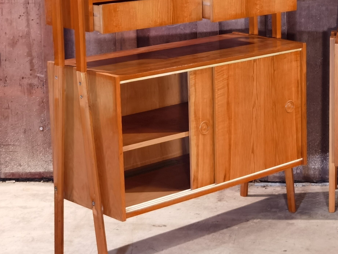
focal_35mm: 97
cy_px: 26
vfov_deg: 15.1
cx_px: 333
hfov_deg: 19.7
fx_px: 947
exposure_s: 1/33.3
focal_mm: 6.71
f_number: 1.9
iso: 320
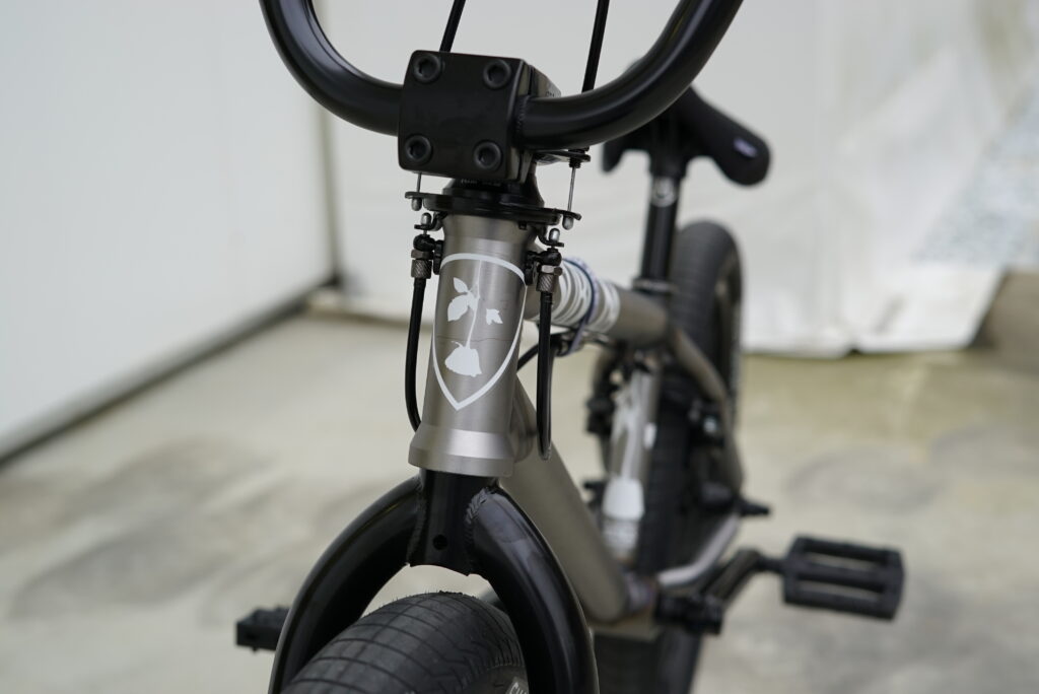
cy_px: 347
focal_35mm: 50
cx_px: 520
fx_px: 1444
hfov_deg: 39.6
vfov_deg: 27.0
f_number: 4.5
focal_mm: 50
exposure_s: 1/125
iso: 500
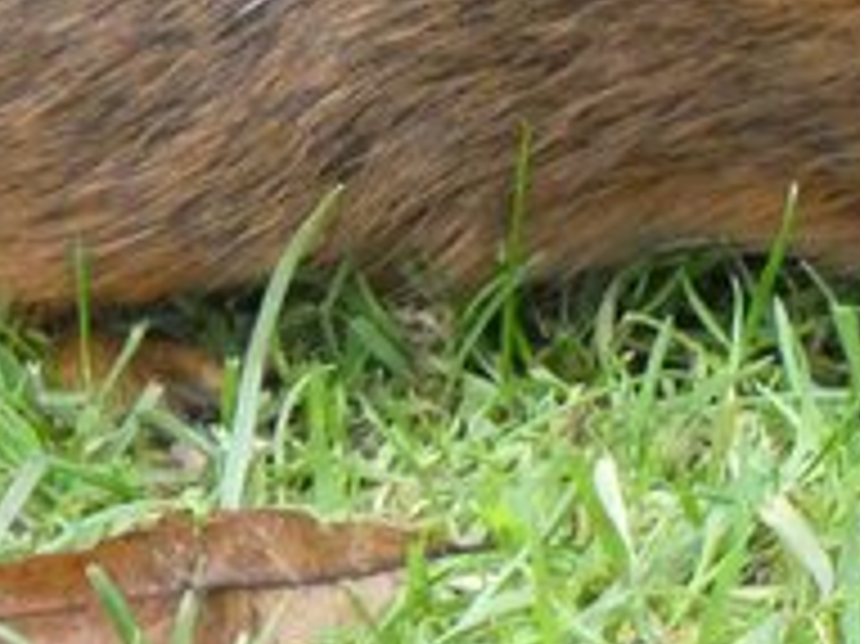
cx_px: 711
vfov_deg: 1.0
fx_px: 36100
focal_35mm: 1454
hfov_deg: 1.4
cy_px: -185
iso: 800
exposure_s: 1/100
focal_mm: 62.1
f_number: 6
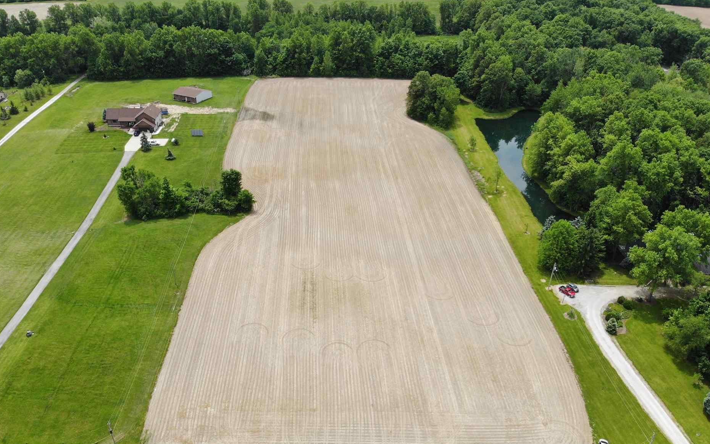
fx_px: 542
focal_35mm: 28
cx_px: 339
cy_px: 277
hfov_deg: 66.4
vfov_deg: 44.2
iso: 100
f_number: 2.8
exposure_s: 1/686
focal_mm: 4.5
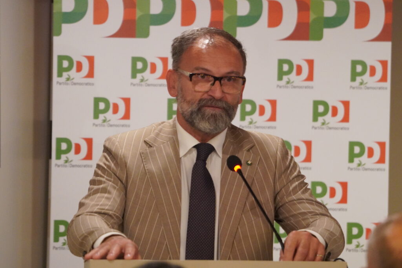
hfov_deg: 7.2
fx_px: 3201
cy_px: 134
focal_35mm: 286
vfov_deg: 4.8
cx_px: 201
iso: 6400
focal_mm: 191
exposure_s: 1/160
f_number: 4
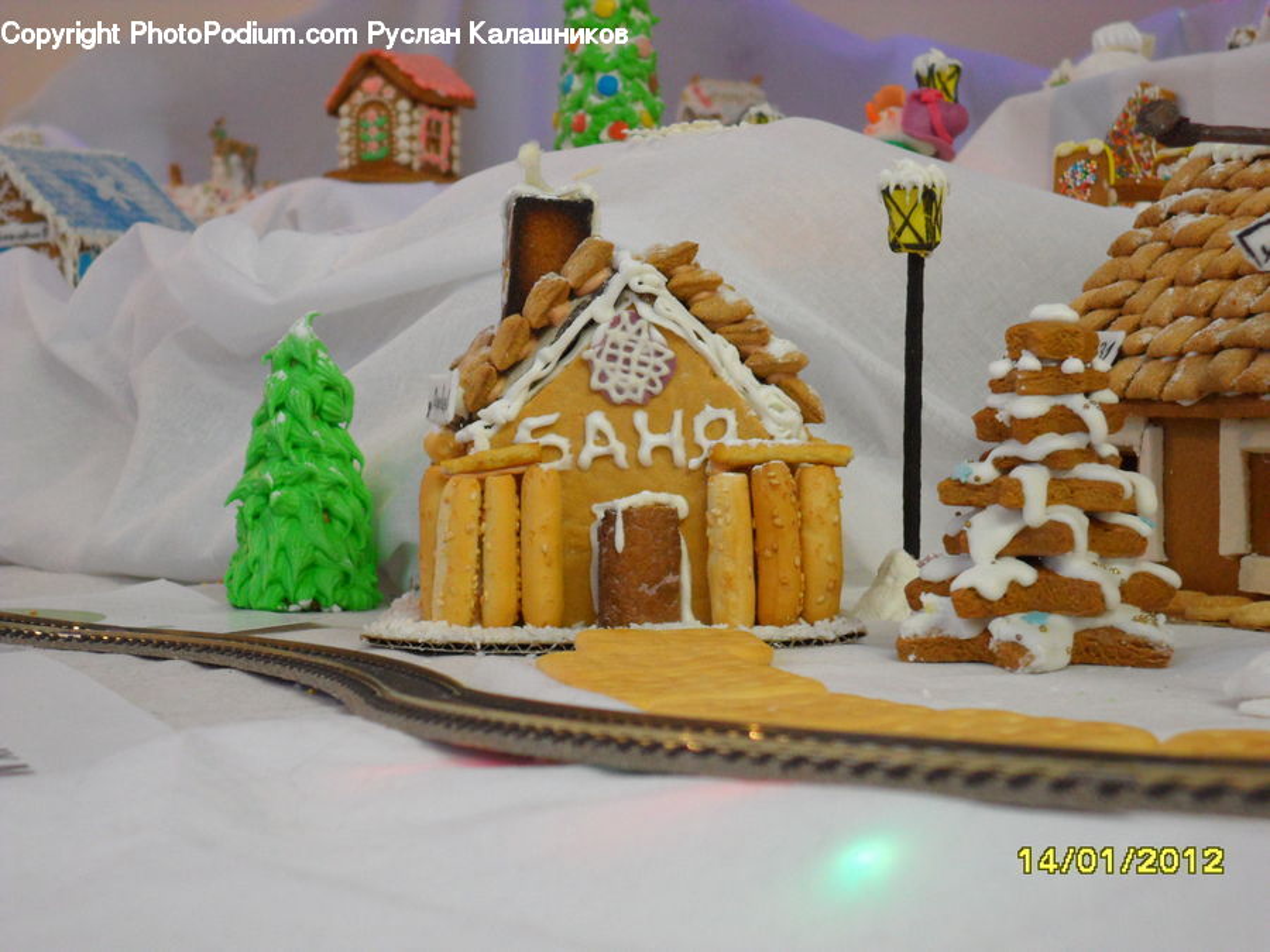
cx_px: 635
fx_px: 2715
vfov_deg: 19.9
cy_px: 476
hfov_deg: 26.3
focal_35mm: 74
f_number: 3.9
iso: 400
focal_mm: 13.2
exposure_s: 1/15
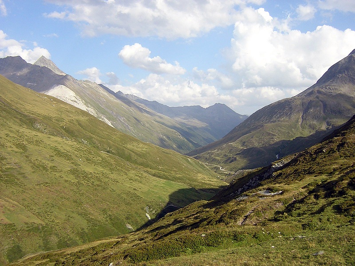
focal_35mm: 36
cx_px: 178
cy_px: 133
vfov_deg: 39.7
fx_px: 369
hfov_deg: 51.4
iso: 100
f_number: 5.2
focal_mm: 4.7
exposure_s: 1/223
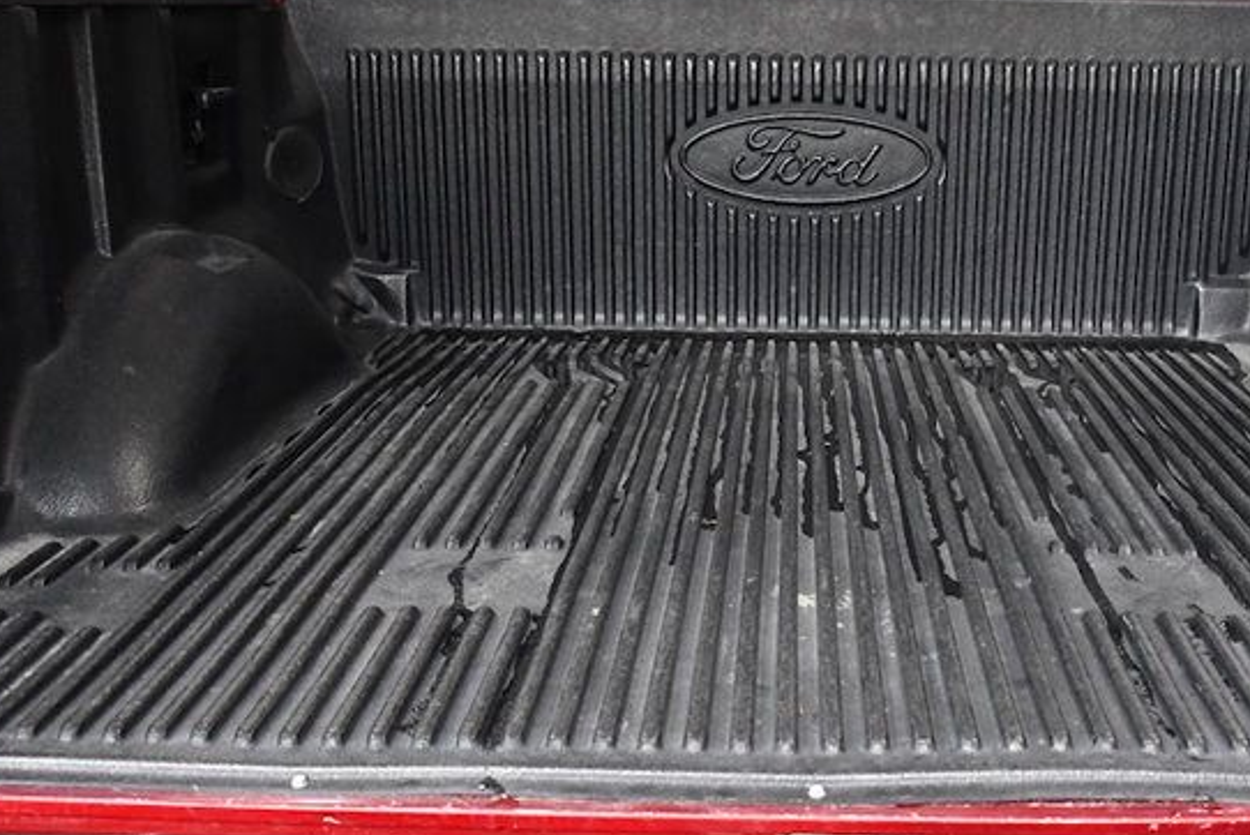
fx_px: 1772
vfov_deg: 26.5
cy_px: 472
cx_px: 814
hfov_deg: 38.5
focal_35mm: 51
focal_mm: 18
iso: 2500
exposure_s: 1/1250
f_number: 4
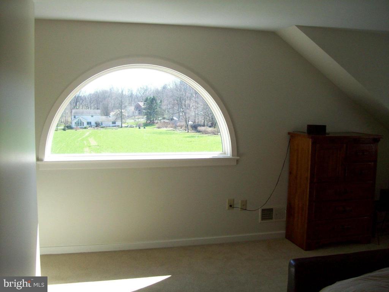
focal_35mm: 36
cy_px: 146
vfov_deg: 39.7
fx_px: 405
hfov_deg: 51.4
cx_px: 194
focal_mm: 6
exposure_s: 1/211
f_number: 2.7
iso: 80
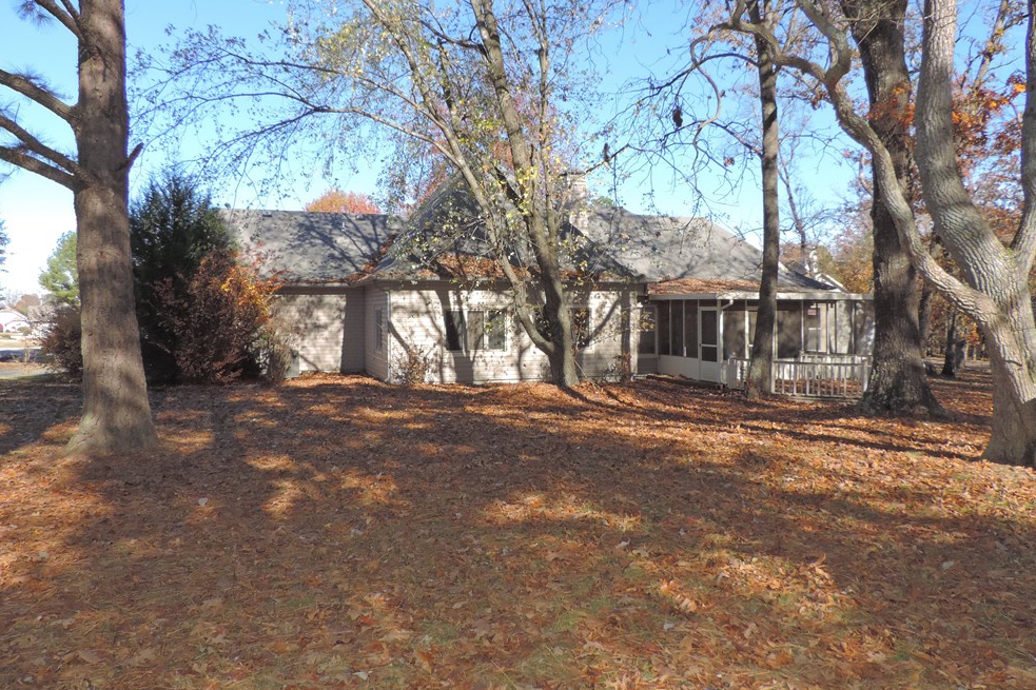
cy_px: 314
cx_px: 519
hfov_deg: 69.4
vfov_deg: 49.5
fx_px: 748
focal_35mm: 26
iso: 280
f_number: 3
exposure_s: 1/1600
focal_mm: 4.3
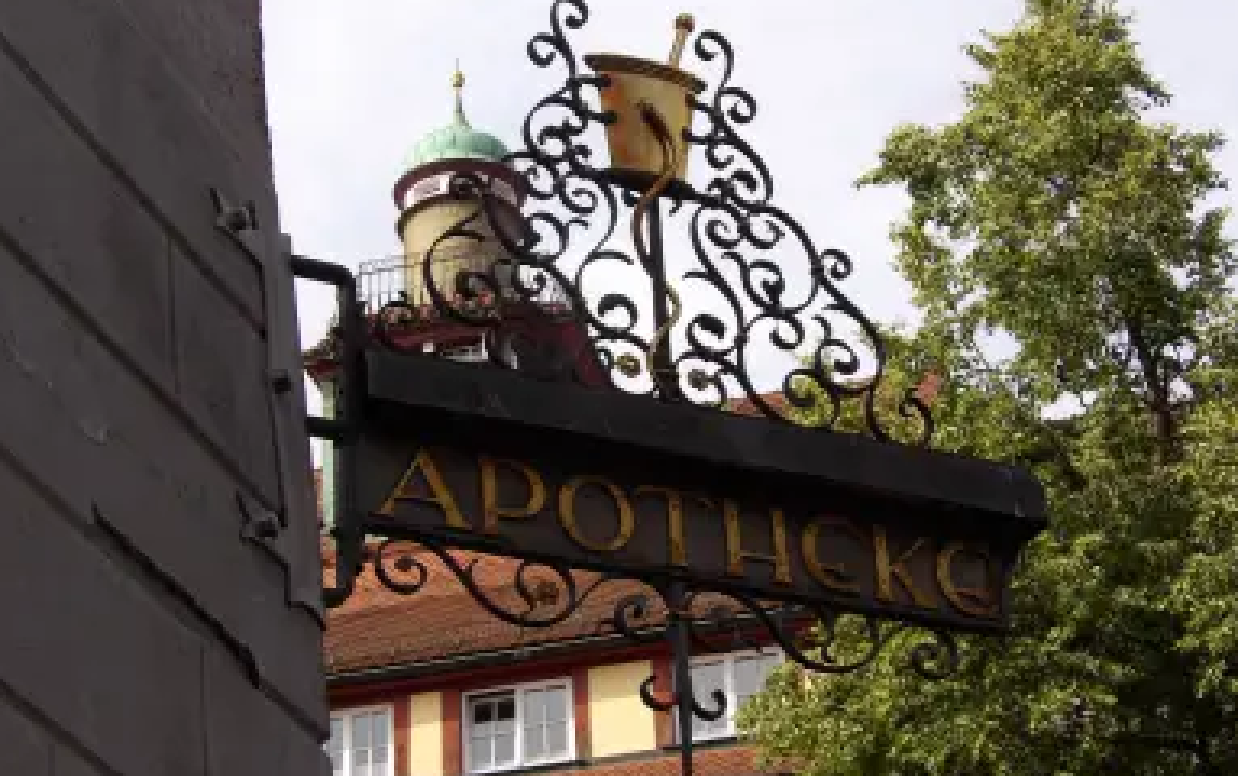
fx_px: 3174
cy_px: 323
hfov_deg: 22.1
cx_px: 627
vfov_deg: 13.9
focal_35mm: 94
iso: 100
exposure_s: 1/505
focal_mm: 15.3
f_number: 4.1
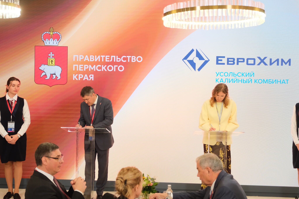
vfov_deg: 25.5
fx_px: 440
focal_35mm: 53
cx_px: 150
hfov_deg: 37.5
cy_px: 100
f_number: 4
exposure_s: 1/200
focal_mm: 35.3
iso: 2000
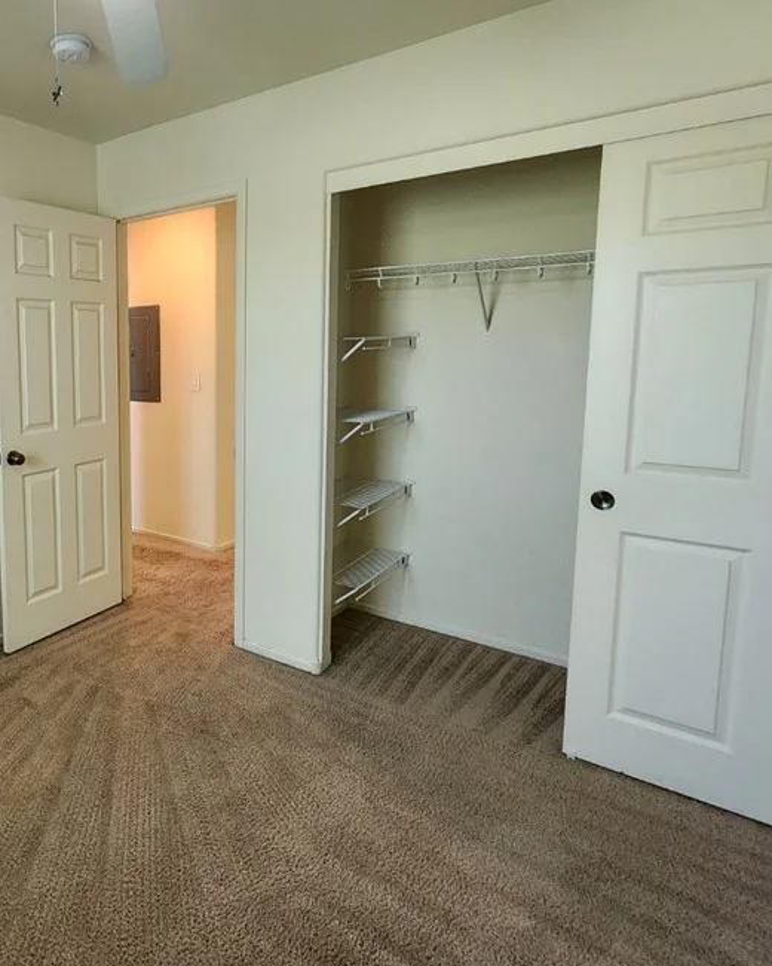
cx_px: 143
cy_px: 428
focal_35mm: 20
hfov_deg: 61.8
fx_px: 571
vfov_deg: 80.1
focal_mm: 2.2
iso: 320
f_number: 2.2
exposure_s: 1/60
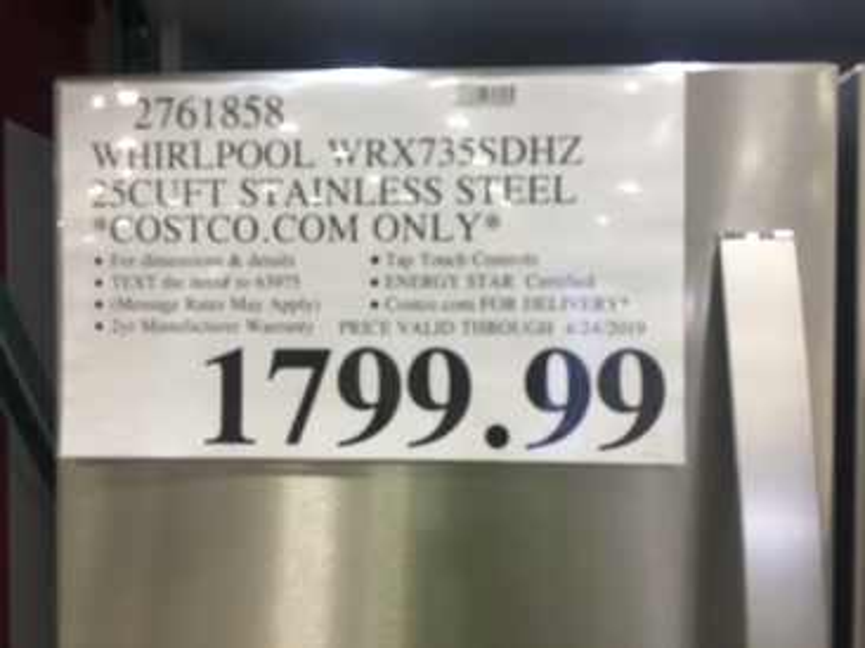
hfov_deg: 61.7
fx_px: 724
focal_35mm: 29
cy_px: 324
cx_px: 432
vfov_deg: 48.2
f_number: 2.2
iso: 50
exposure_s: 1/30
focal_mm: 4.15
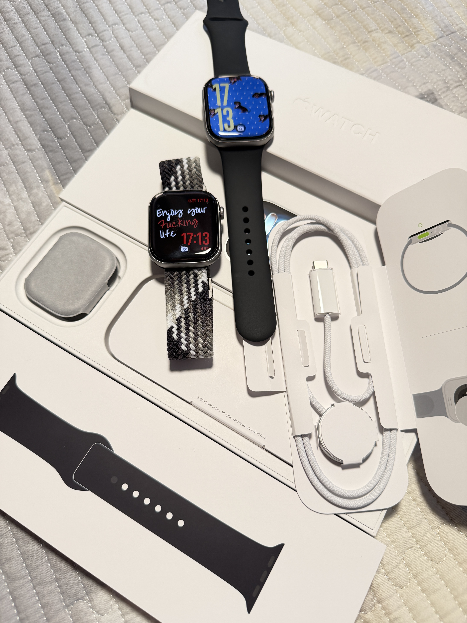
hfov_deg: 56.8
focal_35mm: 24
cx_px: 234
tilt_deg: -67.8
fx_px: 432
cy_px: 312
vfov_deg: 71.6
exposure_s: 1/121
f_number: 1.78
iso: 160
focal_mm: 6.76
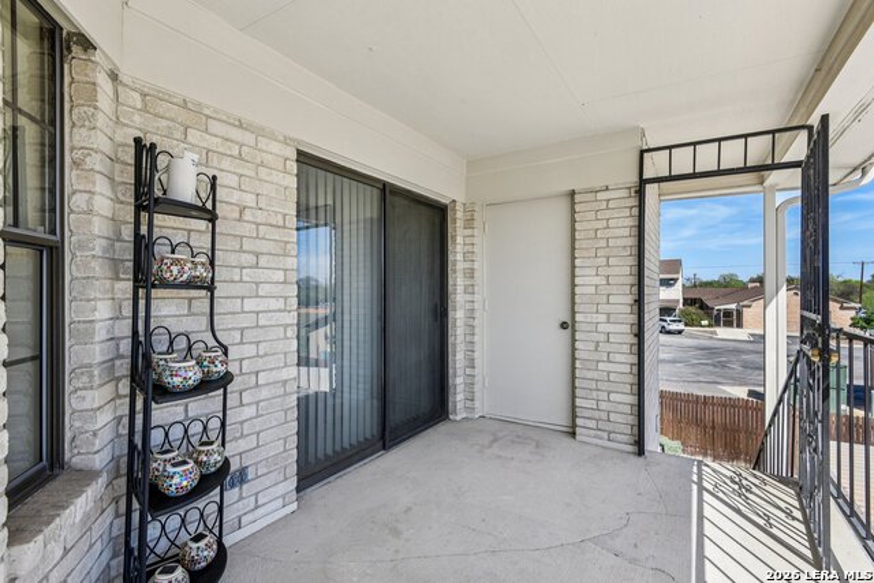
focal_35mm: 16
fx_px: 389
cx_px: 437
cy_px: 292
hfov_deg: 96.7
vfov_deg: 73.8
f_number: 8
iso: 360
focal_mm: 16
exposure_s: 1/200
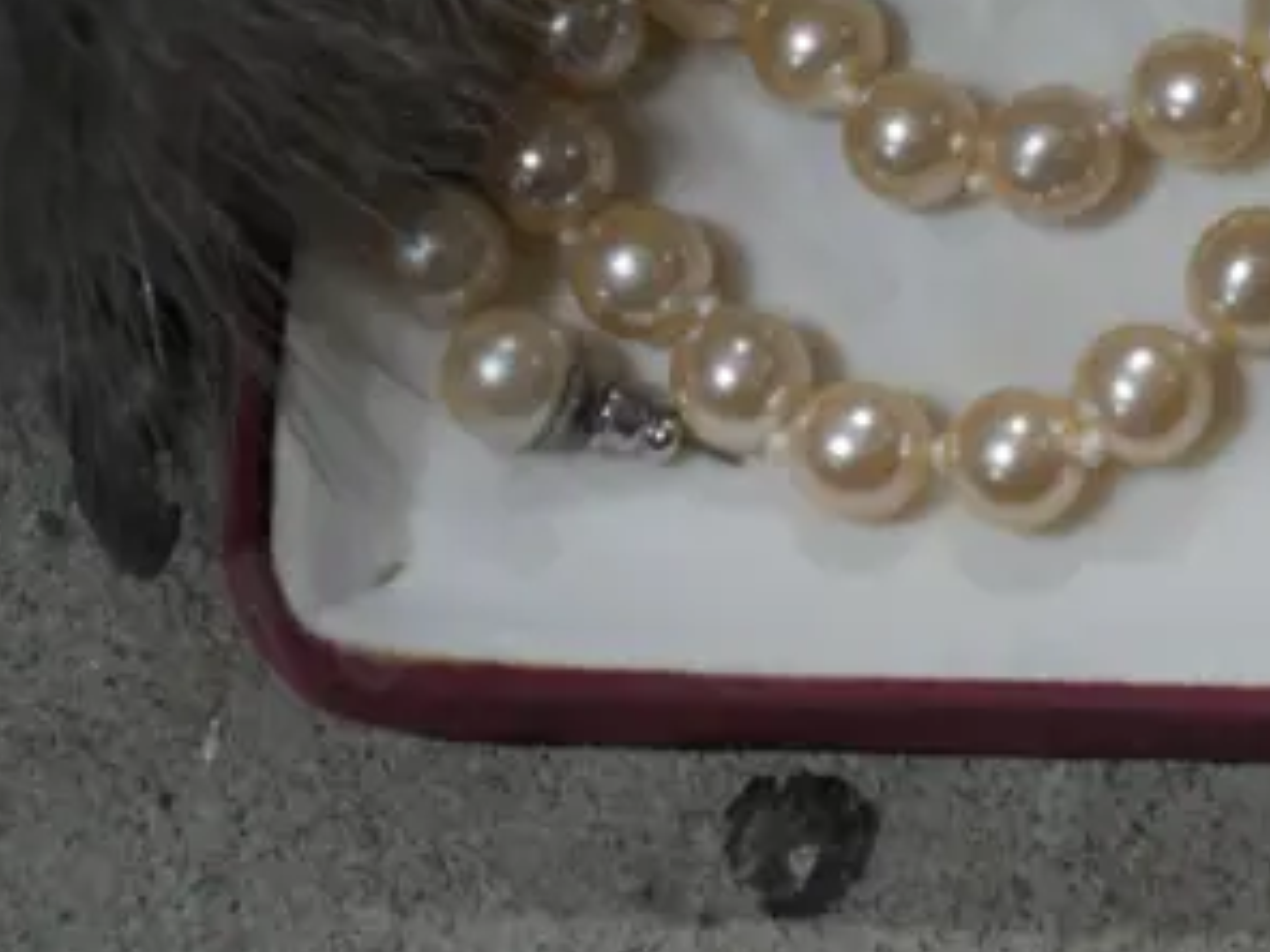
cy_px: -594
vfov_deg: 5.6
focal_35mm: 263
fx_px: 9649
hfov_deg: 7.4
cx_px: 1922
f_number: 5.5
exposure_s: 1/100
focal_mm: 38
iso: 400
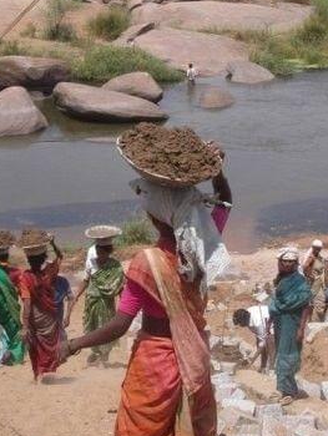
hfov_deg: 15.4
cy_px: 230
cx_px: 161
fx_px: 1211
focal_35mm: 96
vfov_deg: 20.4
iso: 100
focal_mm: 15.4
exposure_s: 1/350
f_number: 8
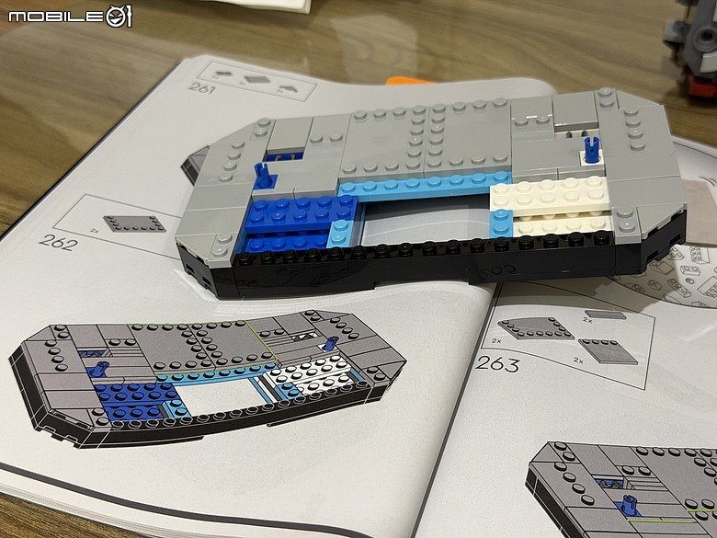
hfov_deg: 39.7
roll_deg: -0.8
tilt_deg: -39.2
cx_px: 358
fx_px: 994
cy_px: 269
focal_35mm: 48
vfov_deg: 30.3
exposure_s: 1/60
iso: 250
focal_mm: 6.76
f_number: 1.78
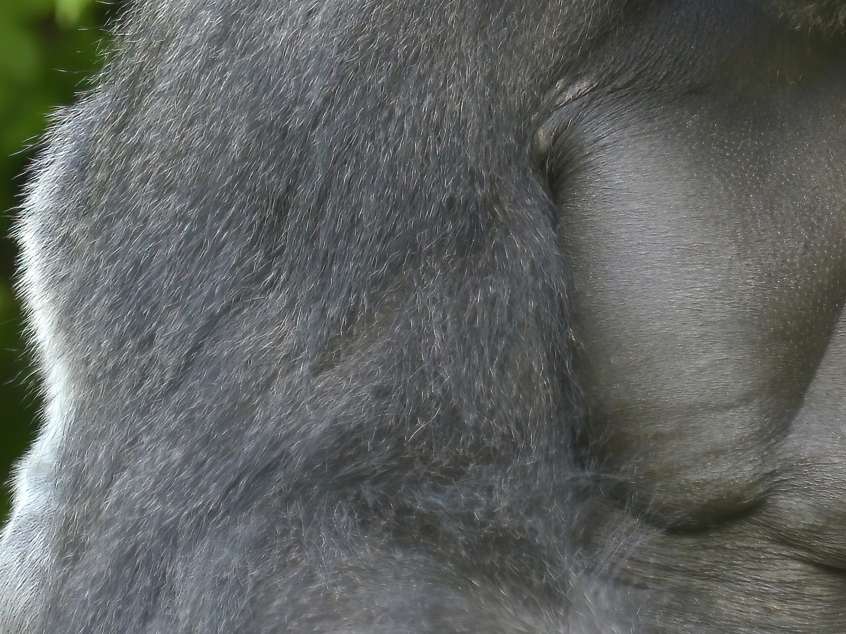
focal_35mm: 1437
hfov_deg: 1.4
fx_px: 35114
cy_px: 195
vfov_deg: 1.0
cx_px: 682
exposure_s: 1/400
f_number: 5.6
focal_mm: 300
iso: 800
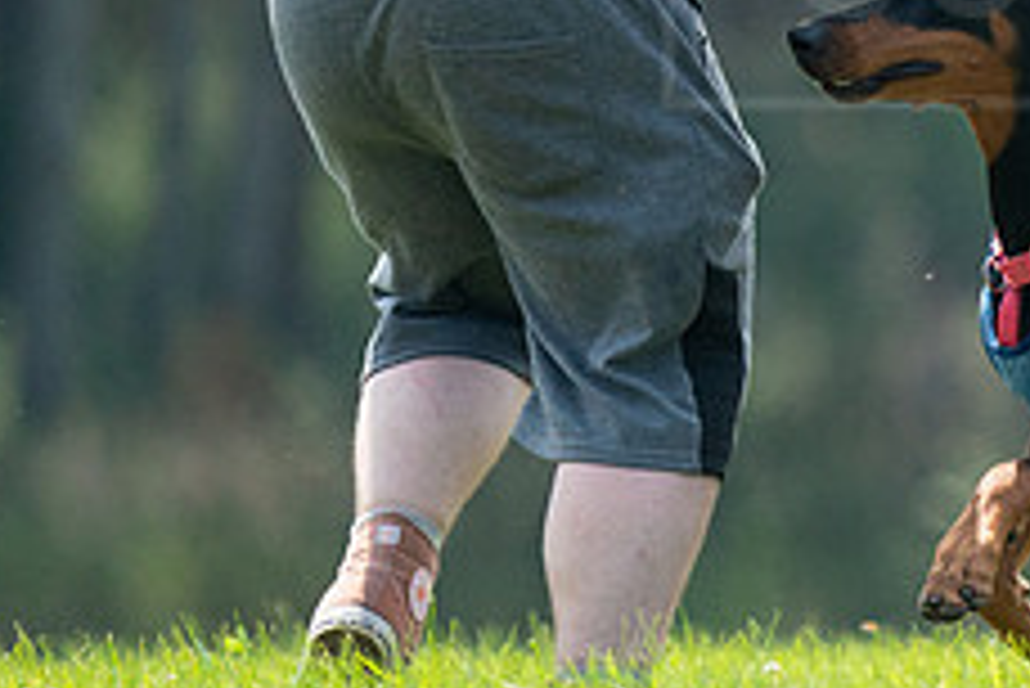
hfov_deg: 1.5
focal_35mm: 1369
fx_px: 39192
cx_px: 1093
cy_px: 38
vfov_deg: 1.0
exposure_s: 1/4000
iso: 3200
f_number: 6.3
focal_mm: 541
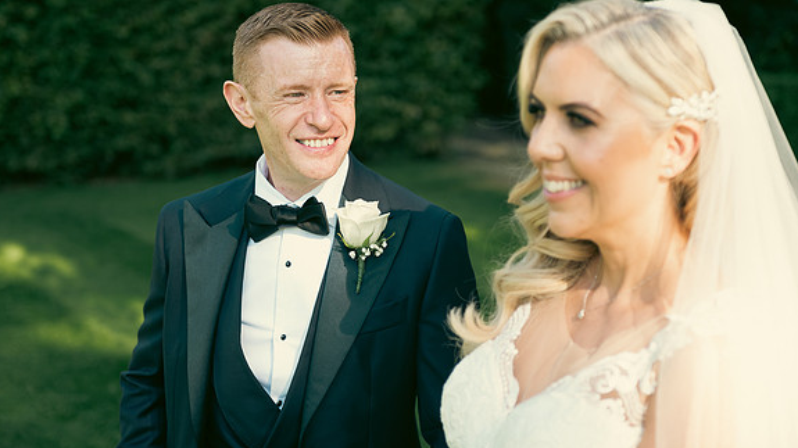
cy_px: 189
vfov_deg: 16.3
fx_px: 1565
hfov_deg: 28.6
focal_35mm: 74
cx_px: 400
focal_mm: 70
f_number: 3.5
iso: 200
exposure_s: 1/400
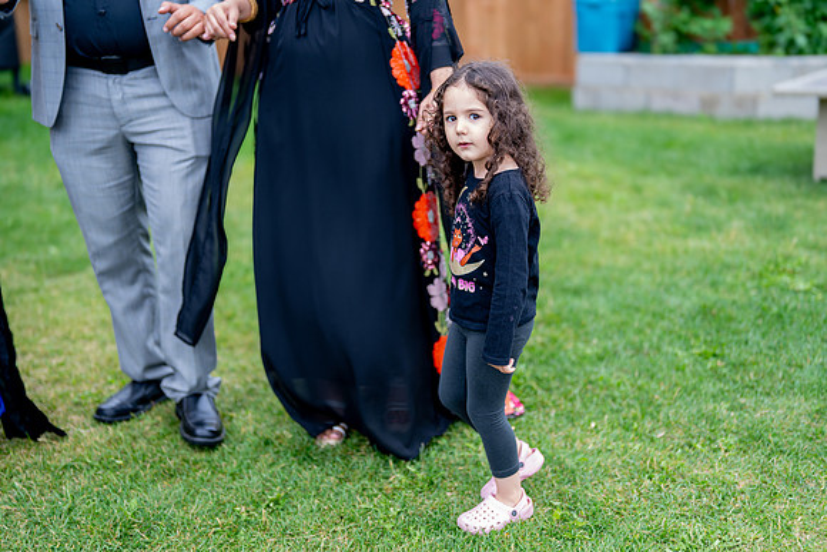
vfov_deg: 27.0
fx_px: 1149
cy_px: 276
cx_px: 414
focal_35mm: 50
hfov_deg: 39.6
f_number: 1.4
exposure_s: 1/500
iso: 80
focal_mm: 50
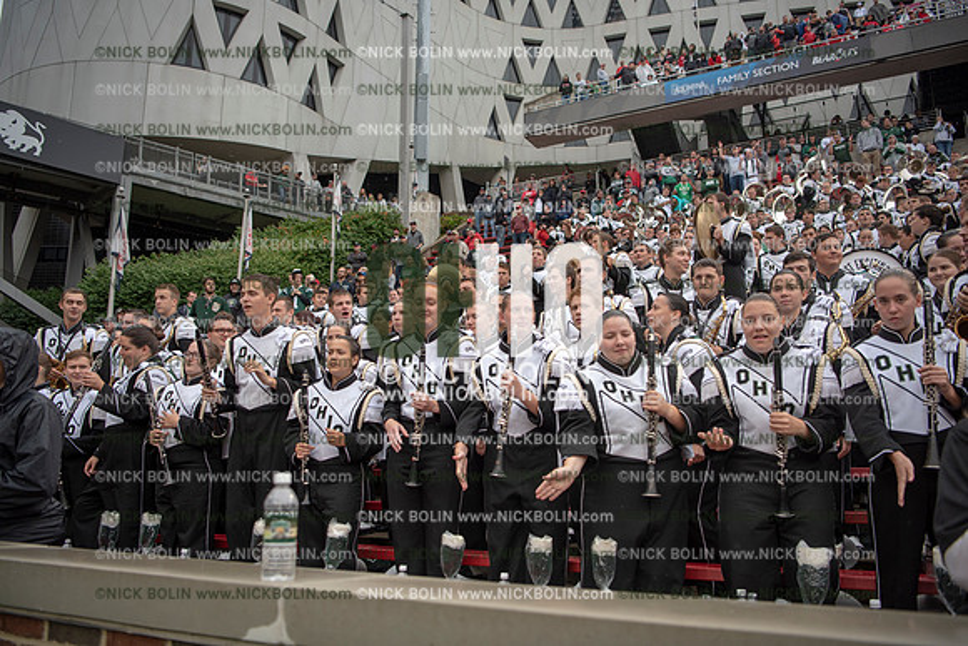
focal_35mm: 30
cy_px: 323
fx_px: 807
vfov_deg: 43.6
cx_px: 484
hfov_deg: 61.9
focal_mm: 30
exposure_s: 1/1000
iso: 250
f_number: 2.8
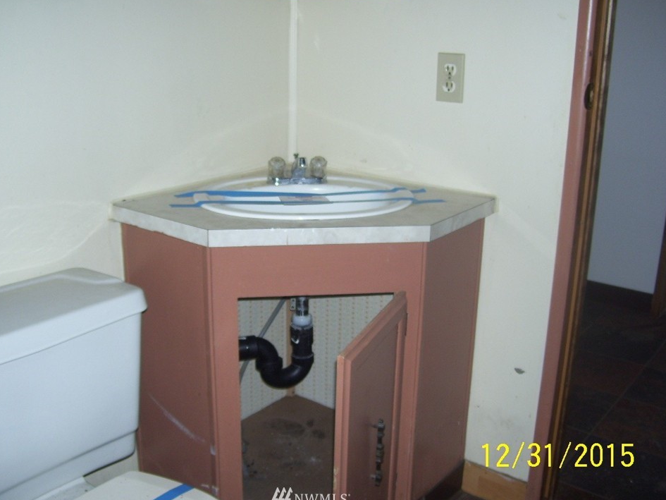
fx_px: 750
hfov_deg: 47.8
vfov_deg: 36.8
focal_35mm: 39
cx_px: 311
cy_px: 252
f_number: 2.7
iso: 80
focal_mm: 6
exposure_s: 1/60
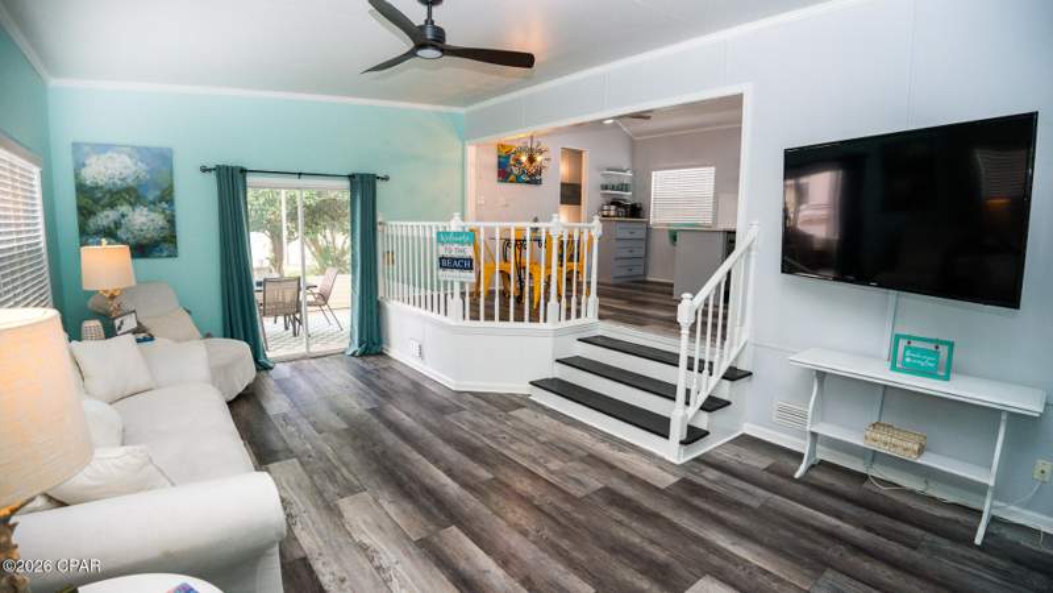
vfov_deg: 63.1
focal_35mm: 17
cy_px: 296
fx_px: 483
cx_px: 526
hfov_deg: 95.0
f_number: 4
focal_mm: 16.5
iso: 500
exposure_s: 1/160
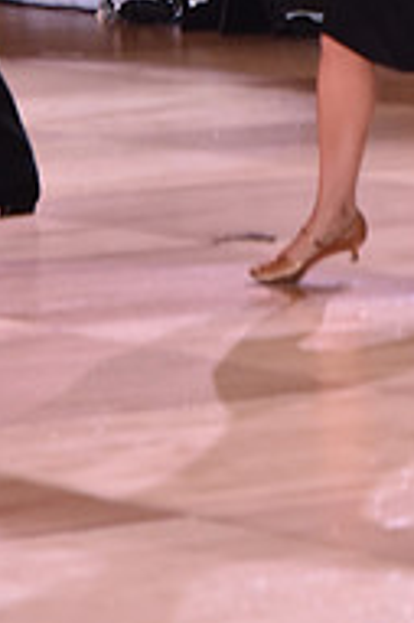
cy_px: -235
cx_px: 354
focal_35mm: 425
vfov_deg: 4.8
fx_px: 7344
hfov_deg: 3.2
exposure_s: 1/250
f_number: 5.6
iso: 2000
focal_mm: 140
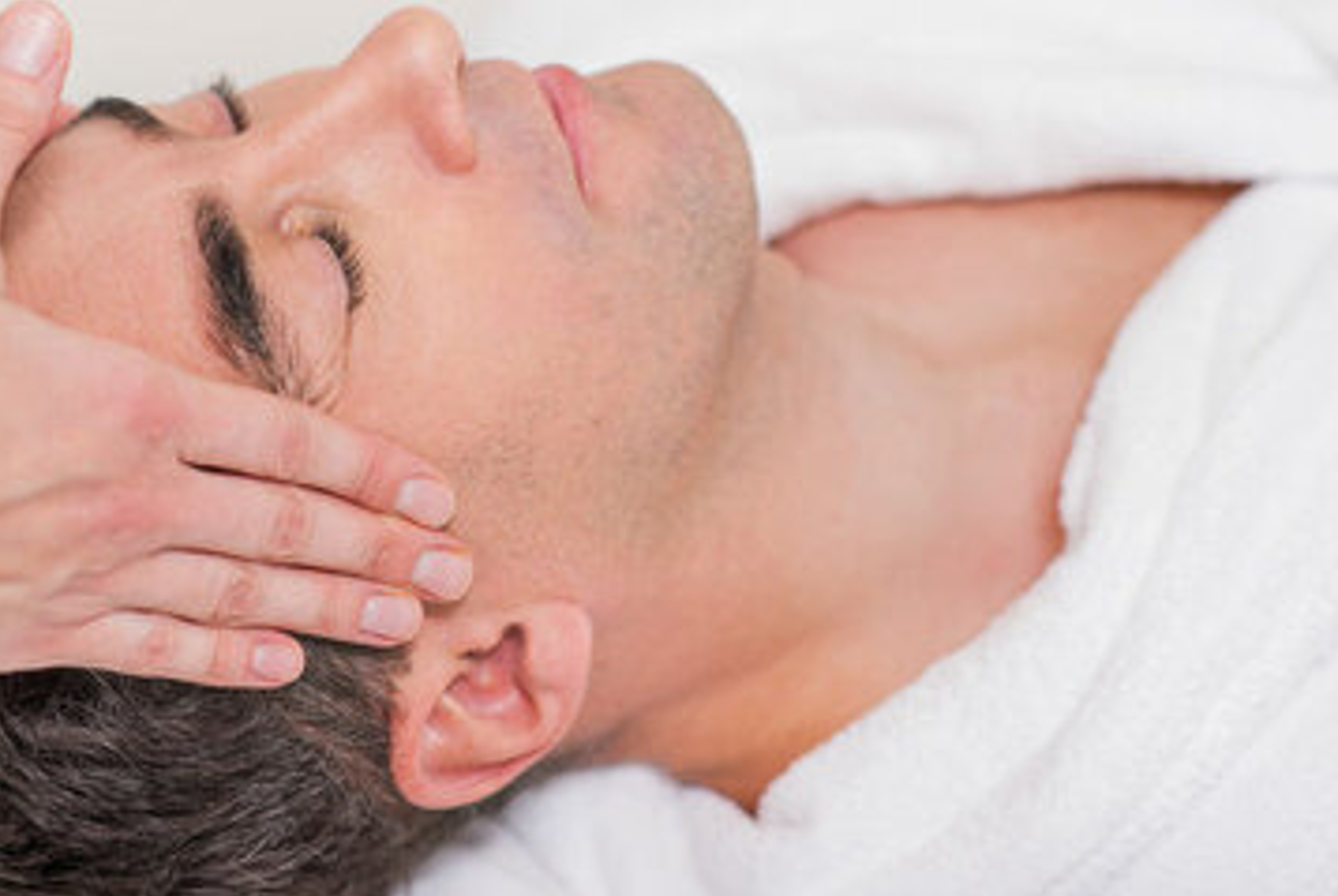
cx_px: 560
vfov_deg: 12.1
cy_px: 390
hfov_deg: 17.9
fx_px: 4242
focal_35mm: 114
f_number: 2.8
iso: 200
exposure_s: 1/200
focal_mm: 85
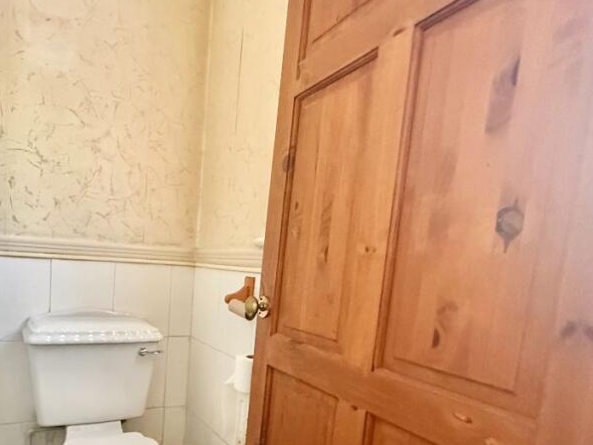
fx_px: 411
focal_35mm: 24
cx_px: 196
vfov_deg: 55.1
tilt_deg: -6.7
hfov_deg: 69.5
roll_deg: -2.6
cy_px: 312
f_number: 2.2
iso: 800
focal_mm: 2.22
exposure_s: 1/60
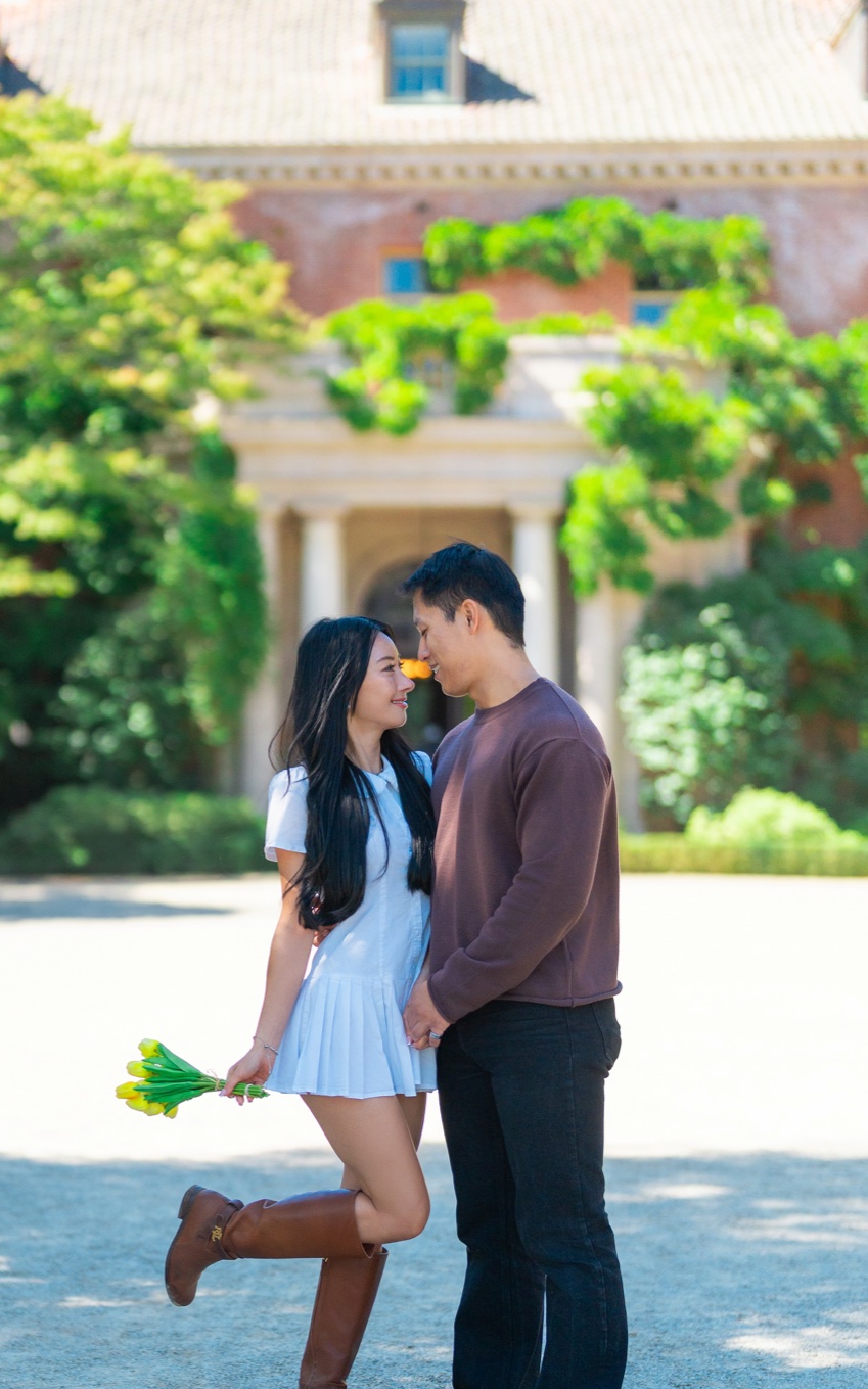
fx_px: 2840
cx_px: 200
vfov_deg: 27.4
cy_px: 871
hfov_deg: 17.3
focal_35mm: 75
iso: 250
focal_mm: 50
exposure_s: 1/1250
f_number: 1.2
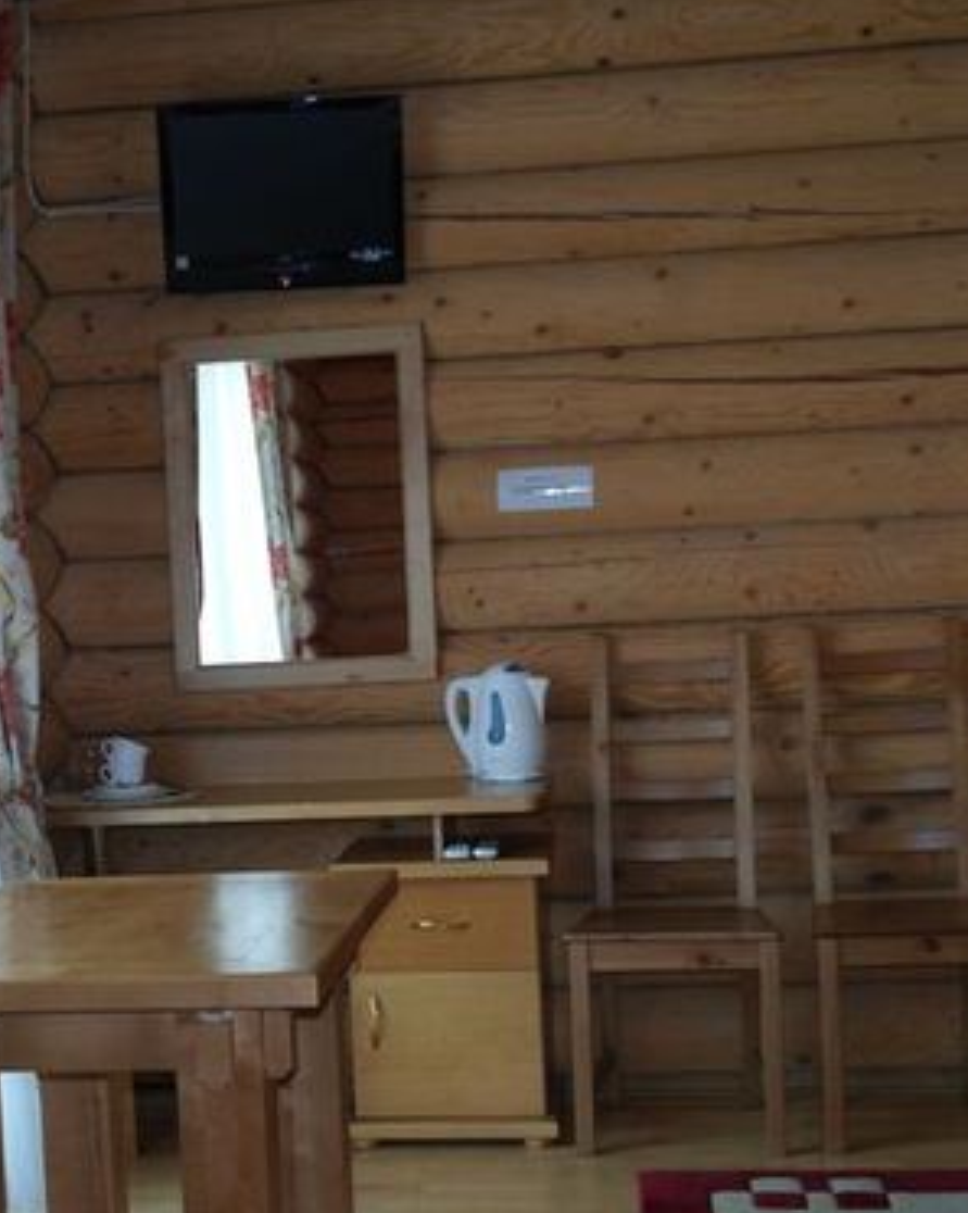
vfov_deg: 31.4
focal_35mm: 60
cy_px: 698
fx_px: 2151
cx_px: 264
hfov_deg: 25.1
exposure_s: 1/40
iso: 400
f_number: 4
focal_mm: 22
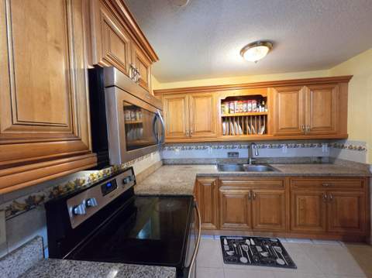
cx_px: 186
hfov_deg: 106.2
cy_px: 139
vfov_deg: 89.8
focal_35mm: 13
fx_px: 140
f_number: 2.2
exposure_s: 1/60
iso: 1000
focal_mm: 2.2
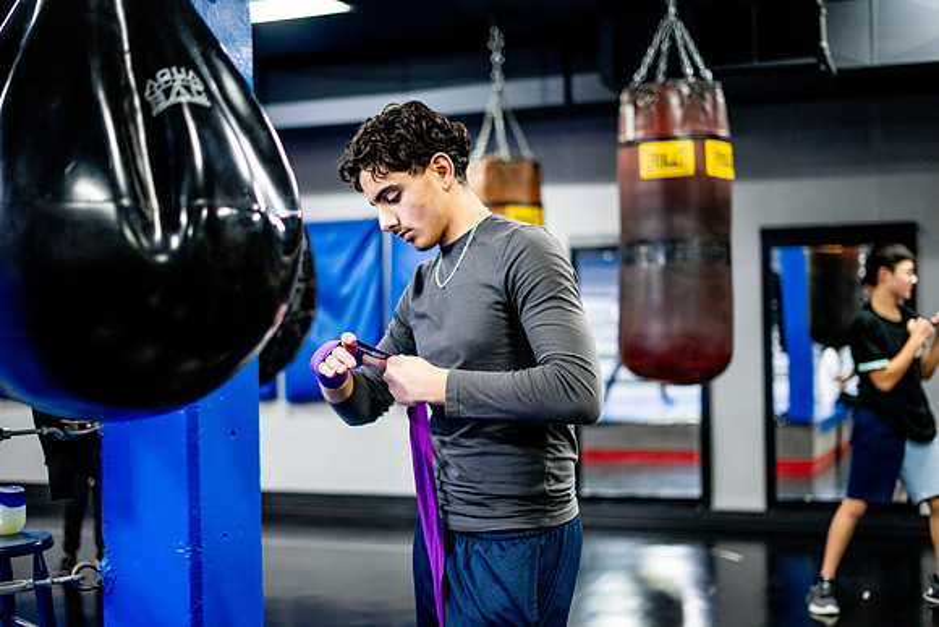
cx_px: 470
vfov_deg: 27.0
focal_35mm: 50
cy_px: 314
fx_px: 1304
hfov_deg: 39.6
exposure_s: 1/500
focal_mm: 50
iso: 5000
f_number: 1.8
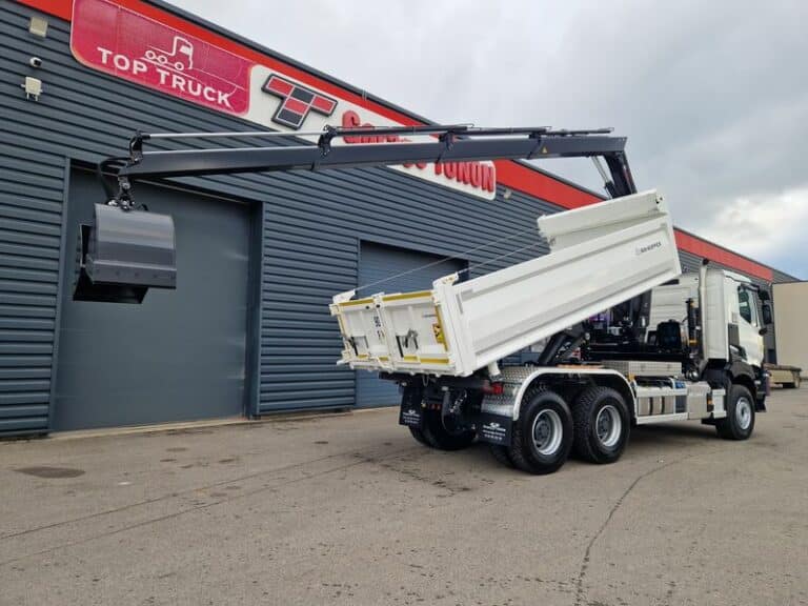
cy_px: 303
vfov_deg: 58.9
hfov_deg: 73.9
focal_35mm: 23
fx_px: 537
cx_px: 404
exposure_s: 1/2817
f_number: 1.8
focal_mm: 5.4
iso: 50
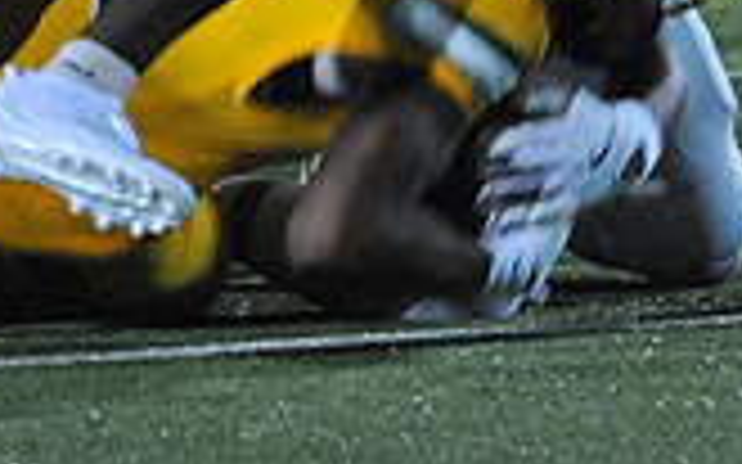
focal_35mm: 1434
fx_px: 28988
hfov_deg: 1.5
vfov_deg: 0.9
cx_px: 549
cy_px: -563
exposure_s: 1/200
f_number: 6
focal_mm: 400
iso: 6400
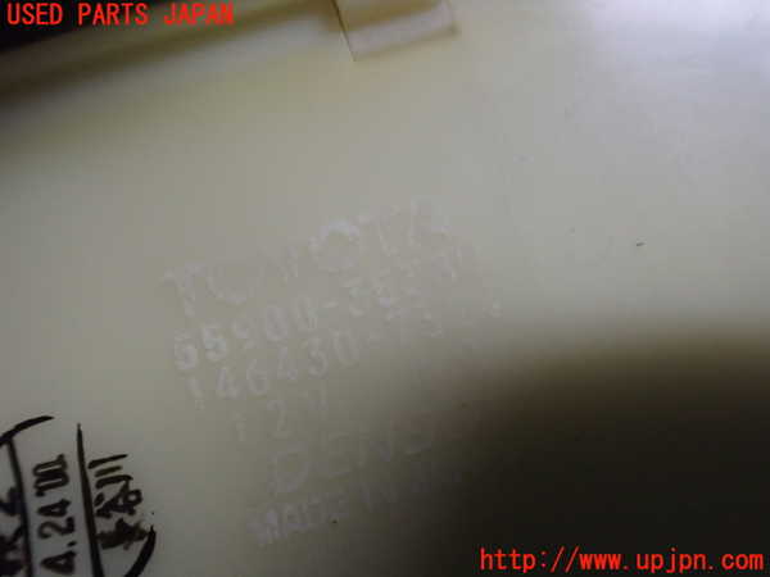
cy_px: 288
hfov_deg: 60.0
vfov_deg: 46.8
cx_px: 385
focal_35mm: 30
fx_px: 667
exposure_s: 1/125
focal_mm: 5.4
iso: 800
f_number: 2.3
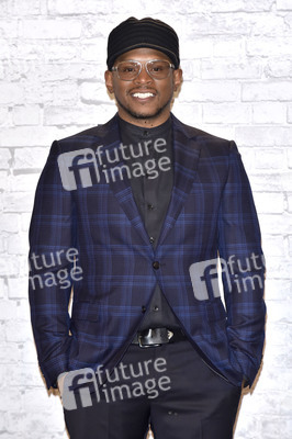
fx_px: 2437
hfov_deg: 6.9
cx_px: 146
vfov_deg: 10.3
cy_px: 220
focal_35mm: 200
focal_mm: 200
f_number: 6.3
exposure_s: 1/250
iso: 2000
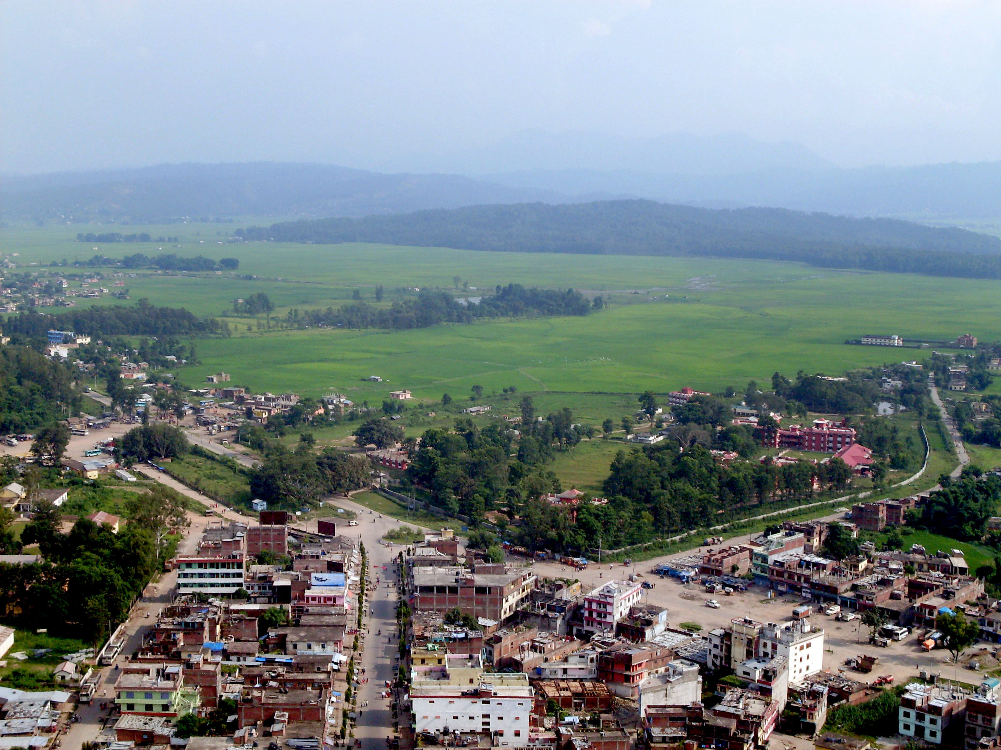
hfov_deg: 32.2
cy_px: 375
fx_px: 1735
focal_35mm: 60
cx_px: 500
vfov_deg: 24.4
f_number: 3.4
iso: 80
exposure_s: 1/1000
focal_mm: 9.9
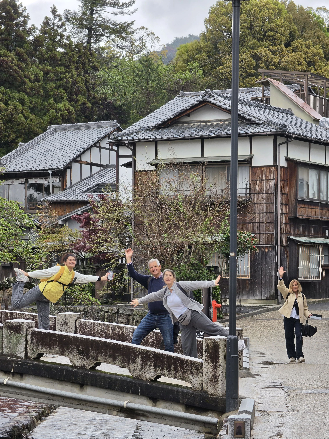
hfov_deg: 12.9
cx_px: 164
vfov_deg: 17.1
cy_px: 220
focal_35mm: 115
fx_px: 1457
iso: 25
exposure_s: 1/100
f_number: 2.9
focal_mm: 18.6
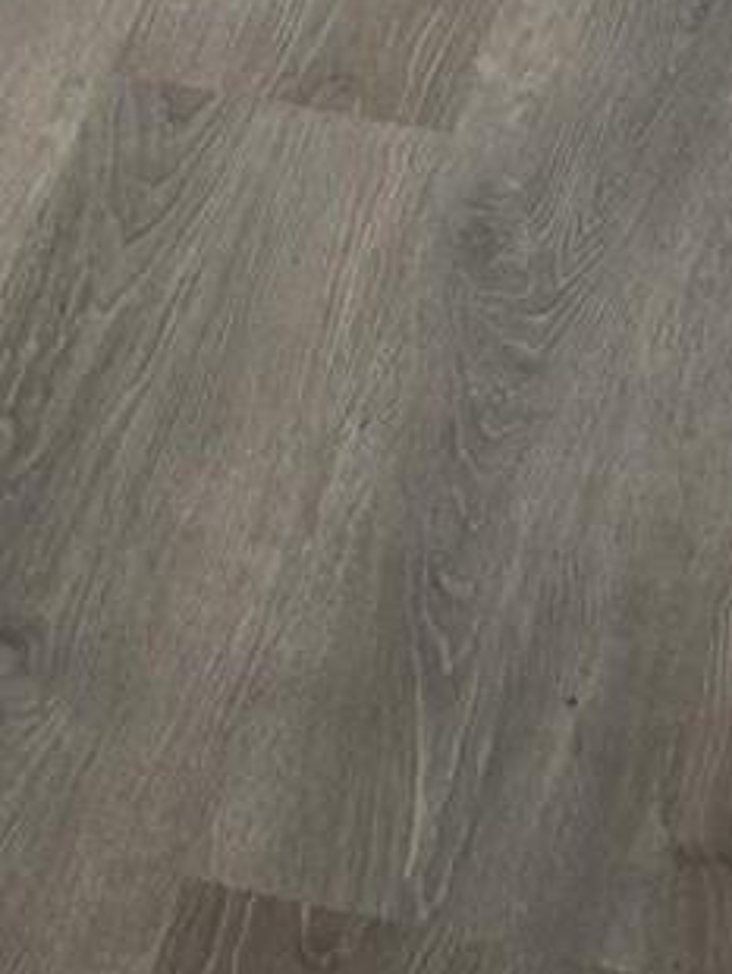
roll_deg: -0.7
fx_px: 5434
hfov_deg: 7.5
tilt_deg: -7.9
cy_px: -1888
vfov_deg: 8.6
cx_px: -478
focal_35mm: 193
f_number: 1.5
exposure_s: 1/60
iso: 100
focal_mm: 5.7
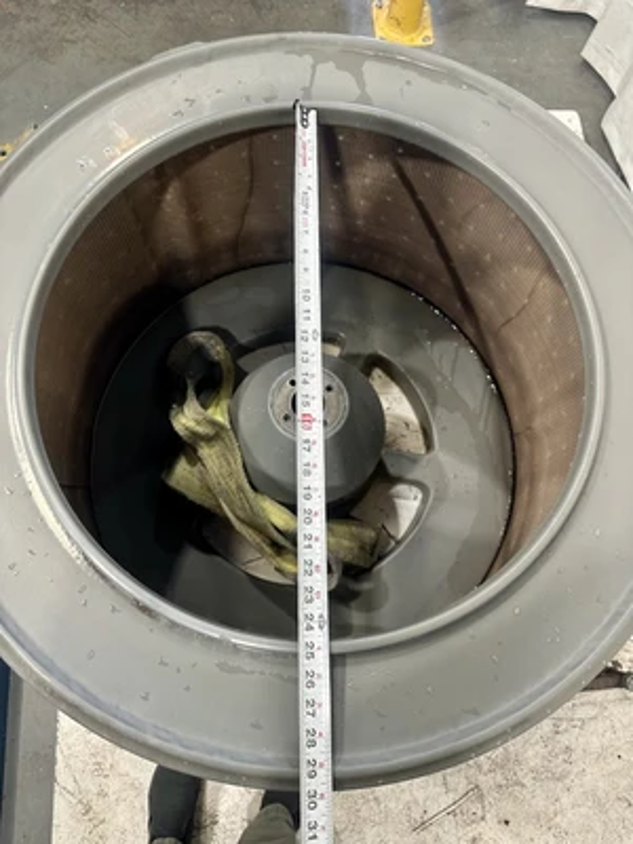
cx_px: 316
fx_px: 585
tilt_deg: -74.6
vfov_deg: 71.6
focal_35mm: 24
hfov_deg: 56.8
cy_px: 422
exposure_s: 1/60
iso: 160
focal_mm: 6.86
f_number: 1.78
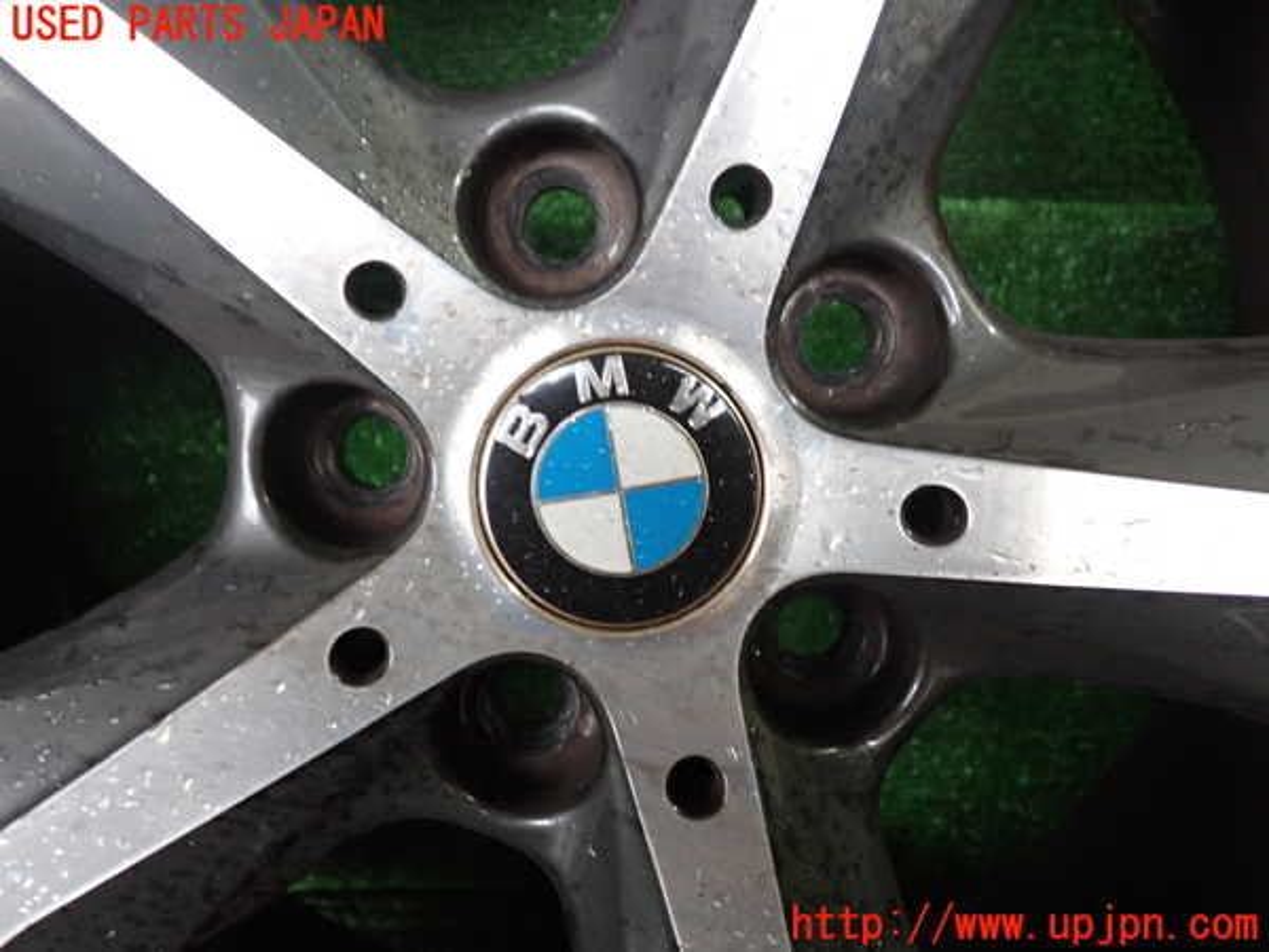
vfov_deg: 46.8
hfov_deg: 60.0
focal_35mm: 30
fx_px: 1100
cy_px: 476
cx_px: 634
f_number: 2.3
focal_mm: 5.4
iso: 250
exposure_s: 1/30
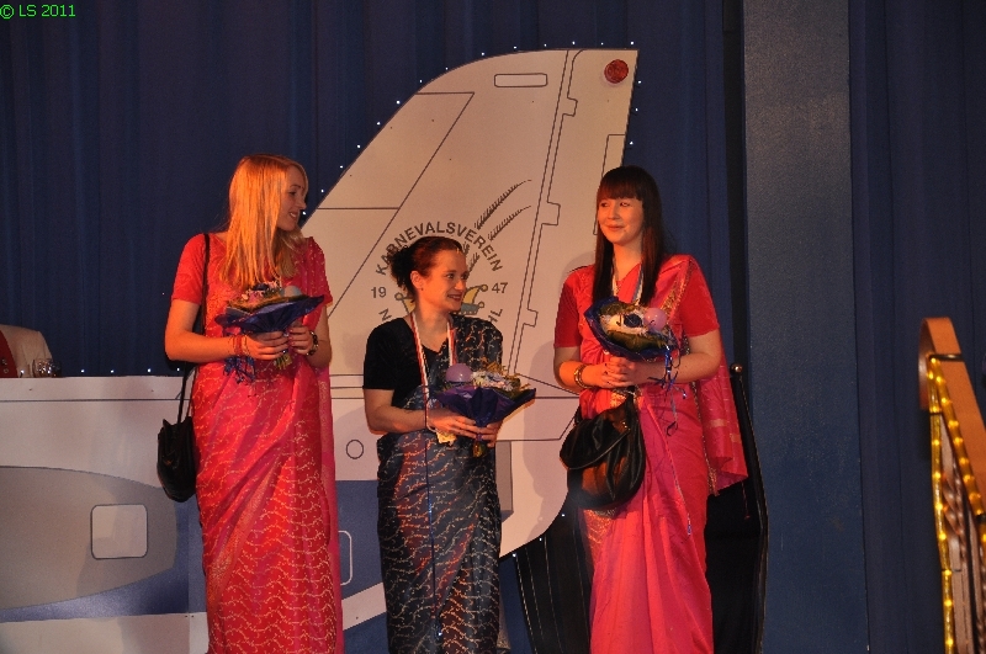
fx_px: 3487
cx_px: 493
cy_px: 327
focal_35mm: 128
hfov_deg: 16.1
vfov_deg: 10.7
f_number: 5.6
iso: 400
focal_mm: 85
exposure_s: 1/60
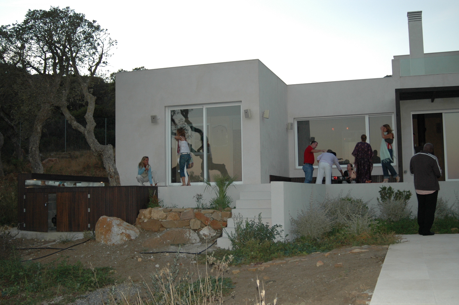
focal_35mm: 42
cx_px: 230
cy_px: 152
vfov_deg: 31.8
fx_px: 535
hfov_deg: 46.4
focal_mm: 28
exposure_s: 1/200
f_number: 3.3
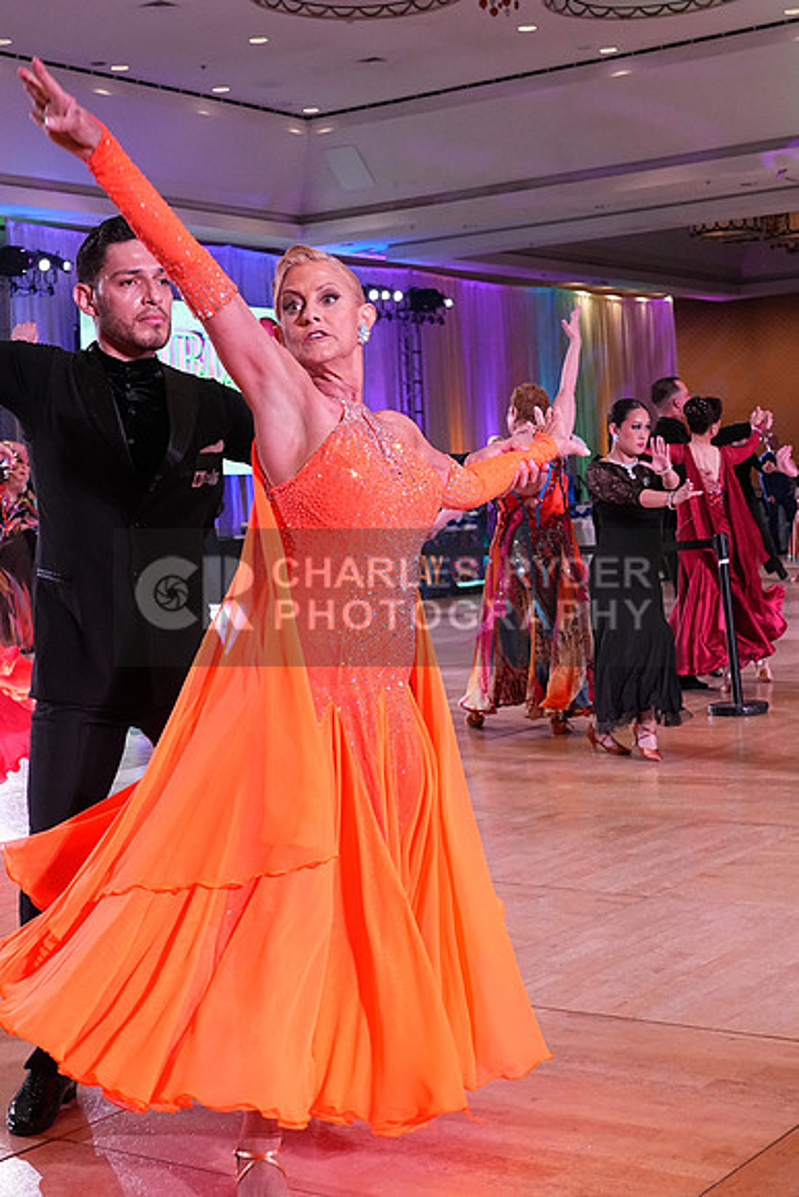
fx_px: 1797
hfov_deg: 25.1
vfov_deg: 36.9
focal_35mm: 54
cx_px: 400
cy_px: 598
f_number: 6.3
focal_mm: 36
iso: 3200
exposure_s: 1/320
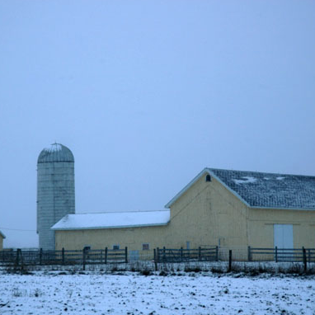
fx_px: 1555
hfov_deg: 11.6
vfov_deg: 11.6
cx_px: 136
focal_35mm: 151
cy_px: 158
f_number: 5.6
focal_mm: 78
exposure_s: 1/80
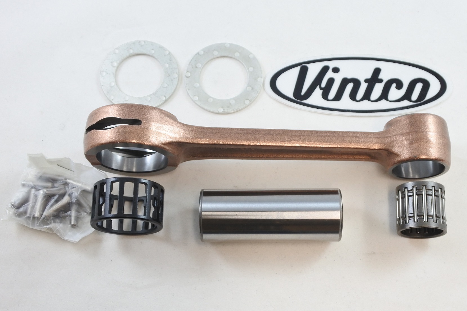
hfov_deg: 49.5
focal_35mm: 39
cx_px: 234
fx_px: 506
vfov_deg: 34.2
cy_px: 156
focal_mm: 14.7
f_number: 4.2
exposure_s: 1/125
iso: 500
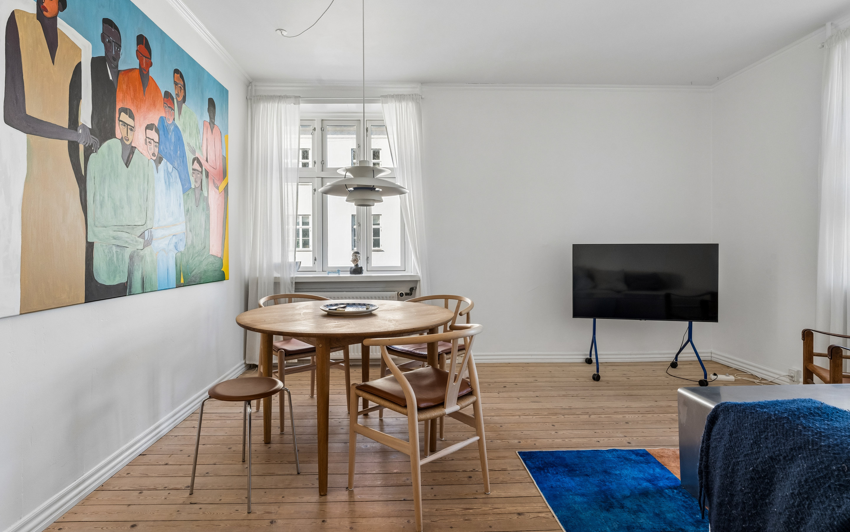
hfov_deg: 91.0
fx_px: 417
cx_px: 409
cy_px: 253
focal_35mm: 18
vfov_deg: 65.0
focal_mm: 17
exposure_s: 1/20
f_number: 11
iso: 800
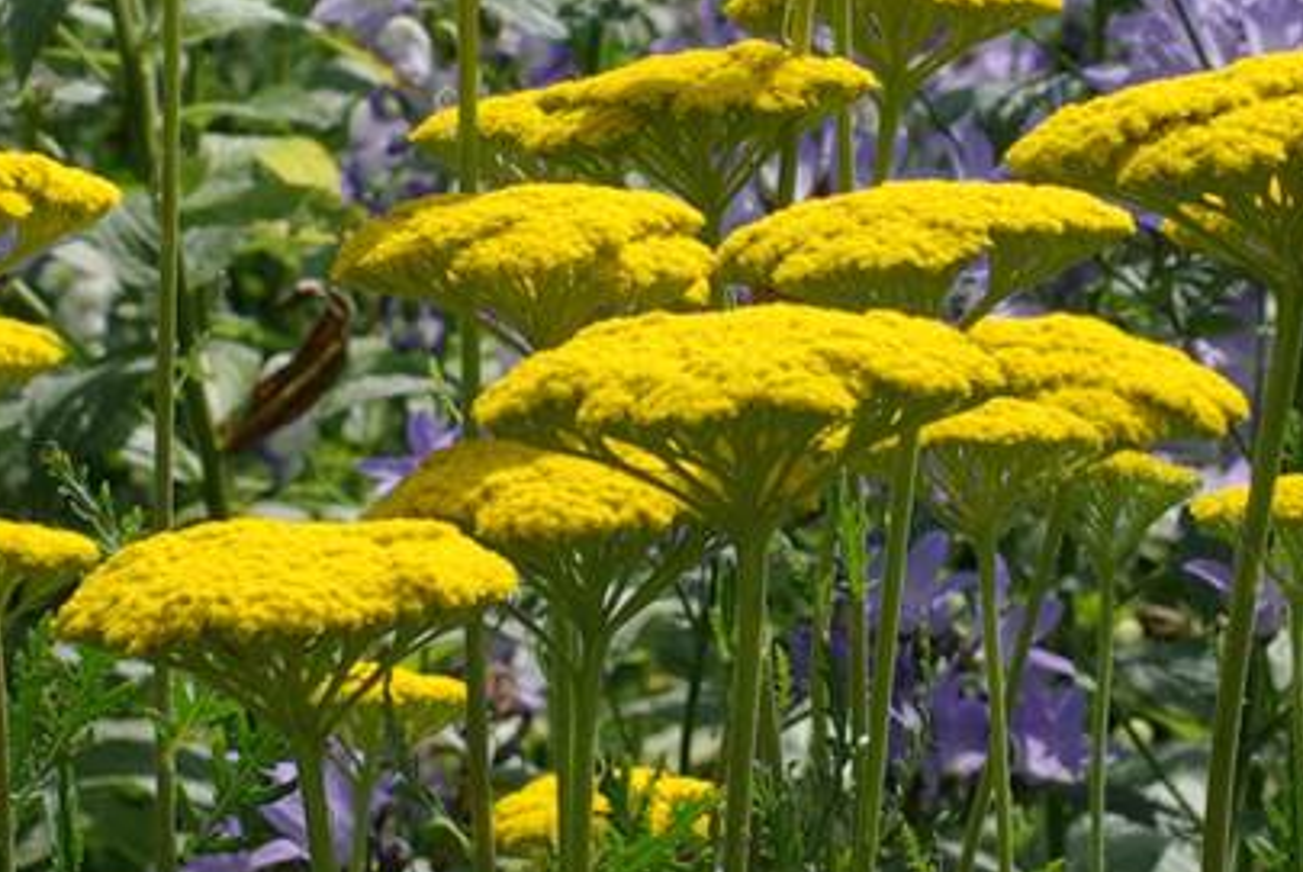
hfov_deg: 7.0
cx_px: 701
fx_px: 10725
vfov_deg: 4.7
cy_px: 423
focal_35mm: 296
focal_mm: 50
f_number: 9.5
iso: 100
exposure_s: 1/125
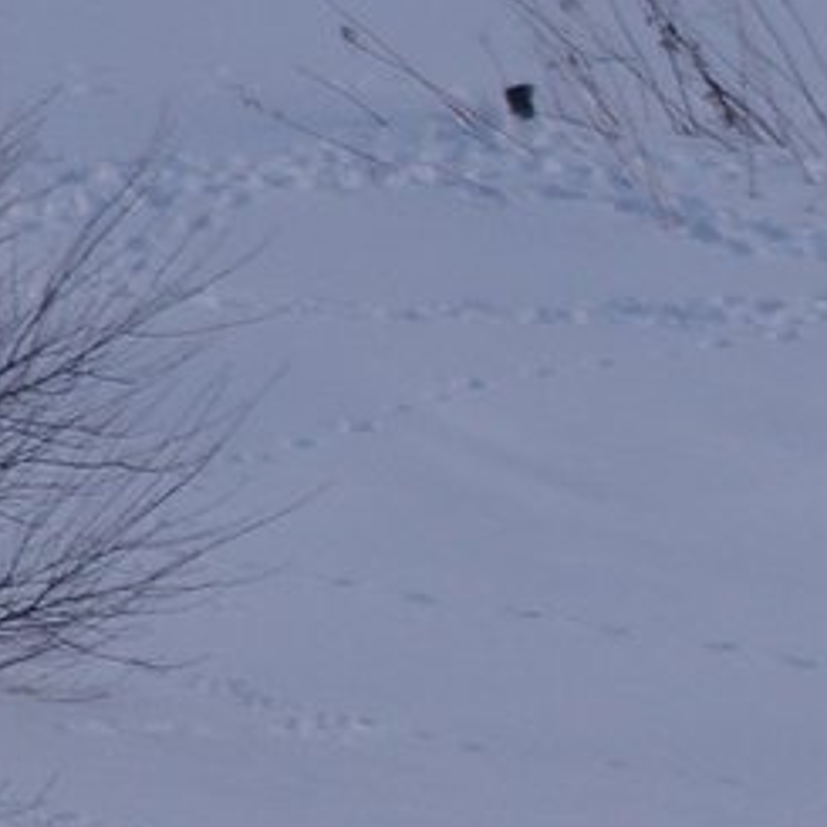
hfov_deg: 0.5
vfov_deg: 0.5
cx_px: 992
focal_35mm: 3192
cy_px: -34
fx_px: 86277
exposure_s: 1/400
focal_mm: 300
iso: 200
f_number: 7.1
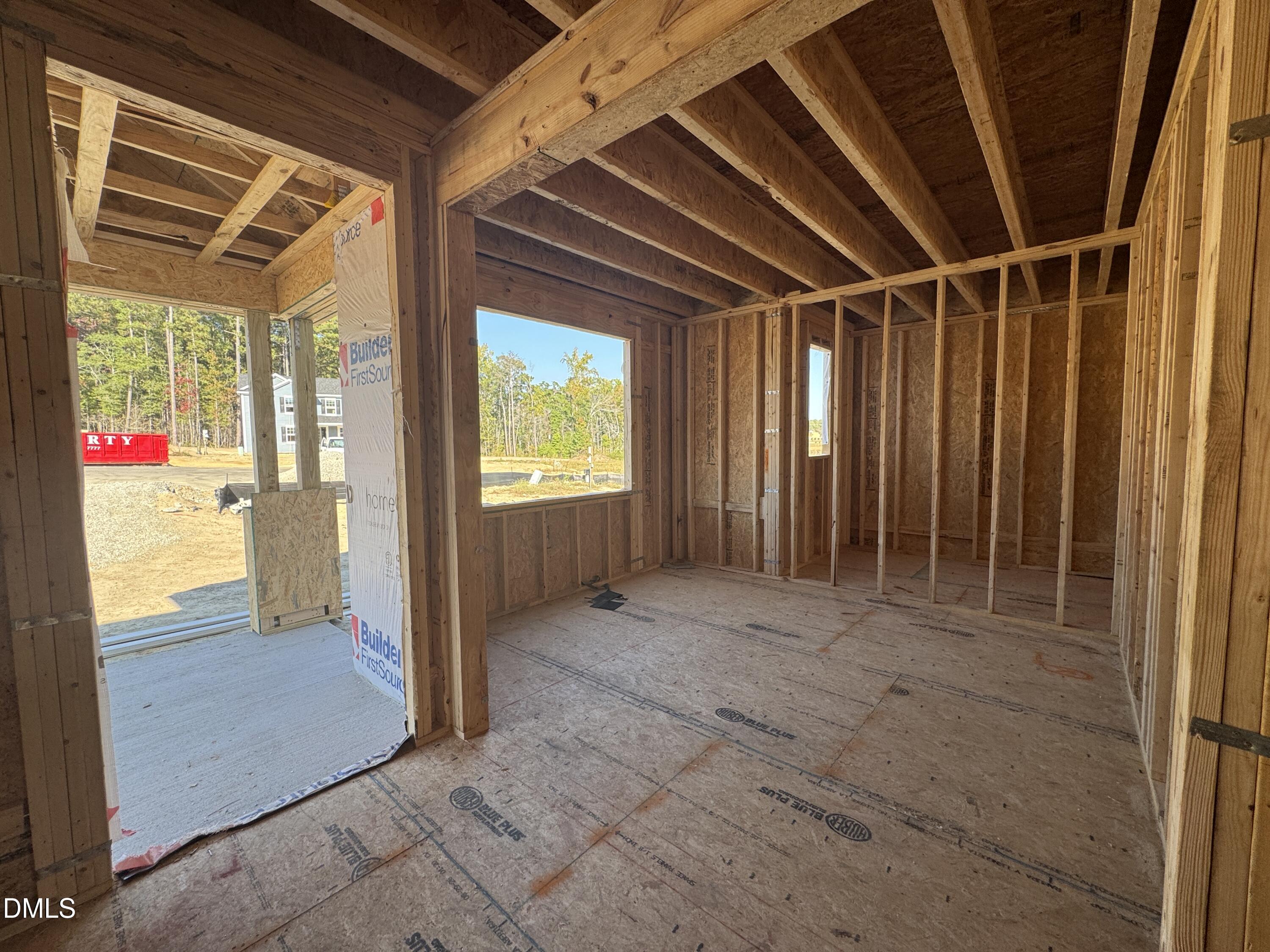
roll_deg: +0.5
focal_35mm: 14
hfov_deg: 102.1
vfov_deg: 85.7
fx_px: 514
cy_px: 476
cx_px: 635
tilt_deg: -4.5
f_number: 2.2
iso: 50
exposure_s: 1/150
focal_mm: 2.22
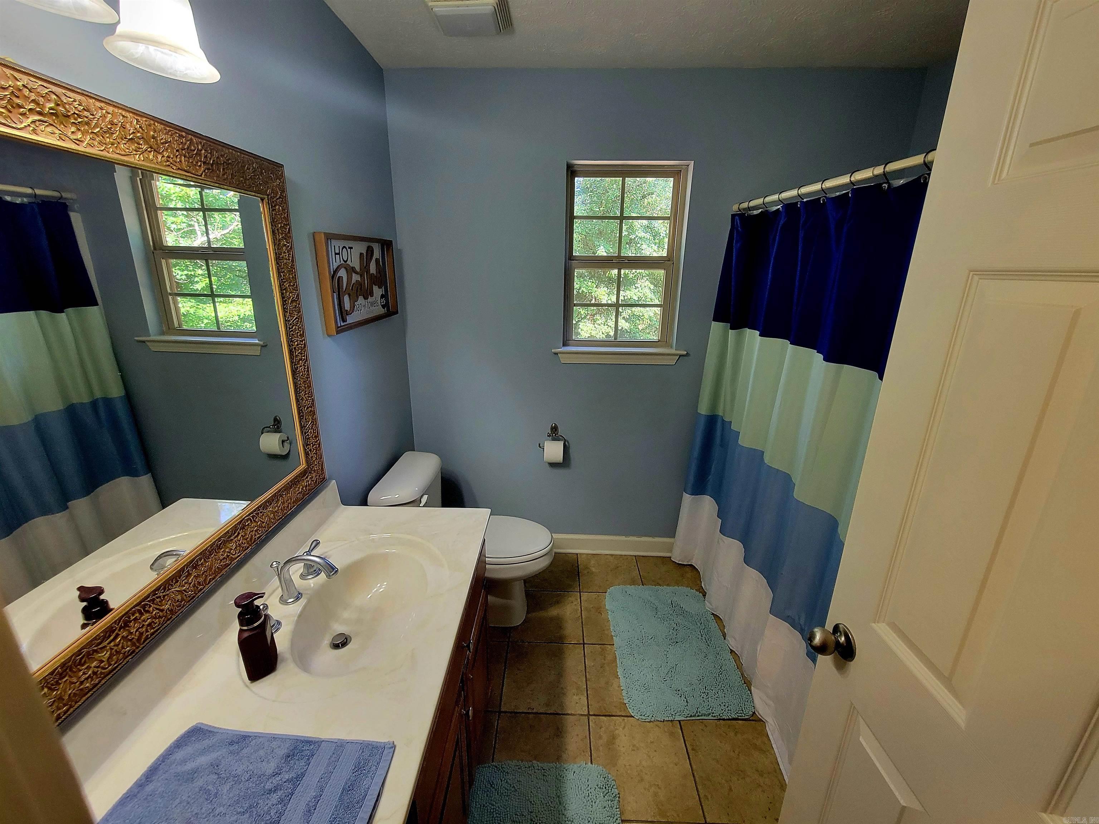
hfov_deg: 106.2
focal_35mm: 13
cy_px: 412
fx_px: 413
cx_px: 550
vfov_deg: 89.9
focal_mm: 2.2
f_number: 2.2
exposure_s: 1/60.2
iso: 200
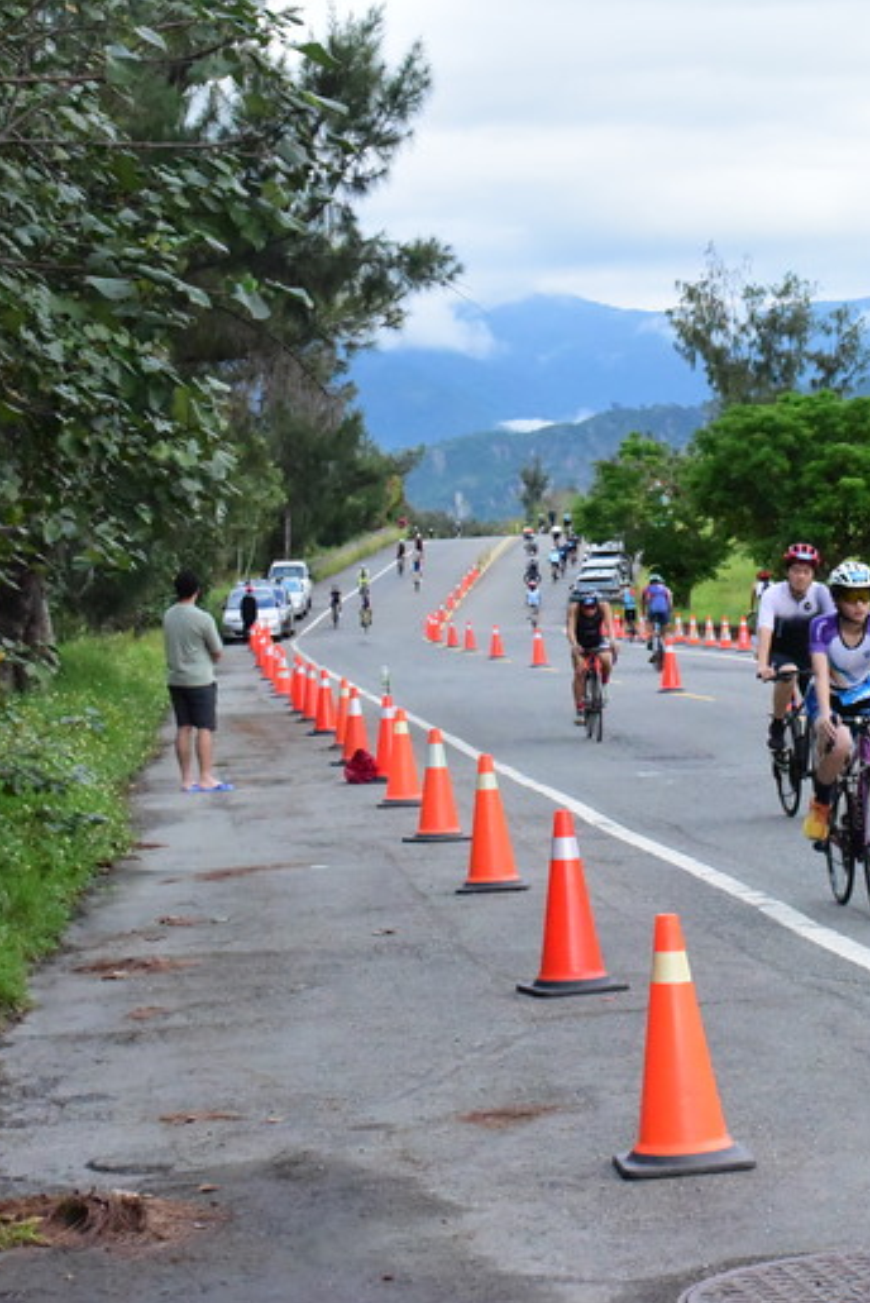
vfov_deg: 19.3
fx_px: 3837
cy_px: 654
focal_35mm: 106
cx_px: 873
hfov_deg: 12.8
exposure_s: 1/2500
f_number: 13
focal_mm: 70
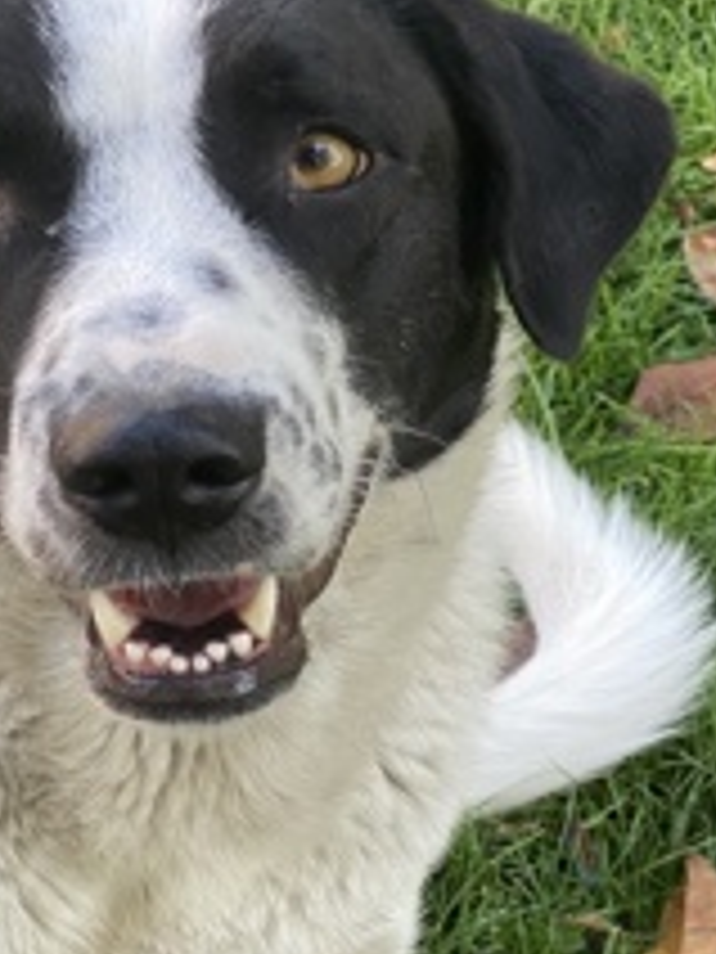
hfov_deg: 15.0
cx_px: 95
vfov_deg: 19.9
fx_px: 2703
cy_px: 675
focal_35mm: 98
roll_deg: -4.3
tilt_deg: -44.0
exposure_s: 1/121
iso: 125
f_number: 2
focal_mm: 6
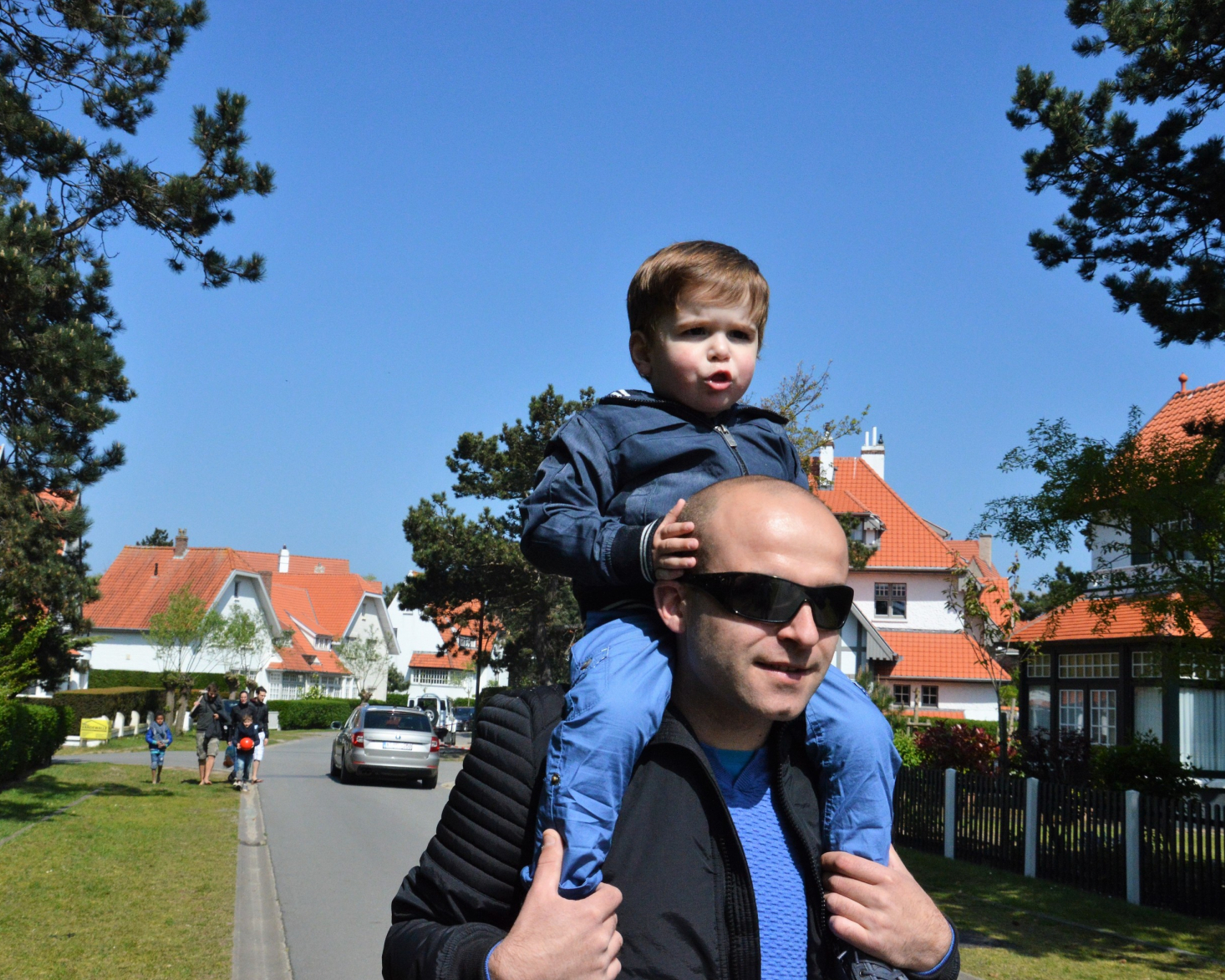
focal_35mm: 38
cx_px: 570
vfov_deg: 39.2
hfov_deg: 47.9
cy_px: 499
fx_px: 1378
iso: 800
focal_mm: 22
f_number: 9
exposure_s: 1/4000
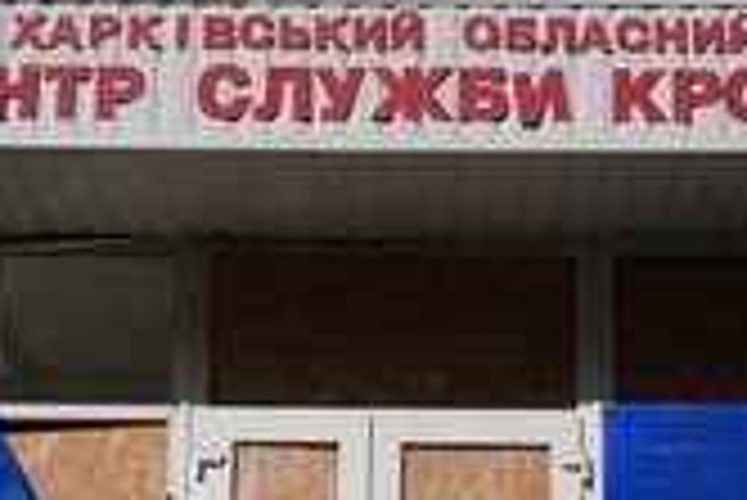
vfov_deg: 16.3
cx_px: 382
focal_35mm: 82
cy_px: 534
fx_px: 1703
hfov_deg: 24.7
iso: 100
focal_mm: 34
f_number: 2.8
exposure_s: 1/5000
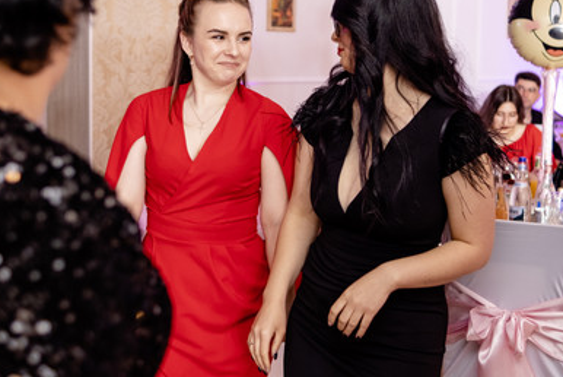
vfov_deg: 23.3
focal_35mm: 58
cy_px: 128
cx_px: 246
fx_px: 908
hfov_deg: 34.4
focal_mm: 23
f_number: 2
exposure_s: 1/200
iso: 1000
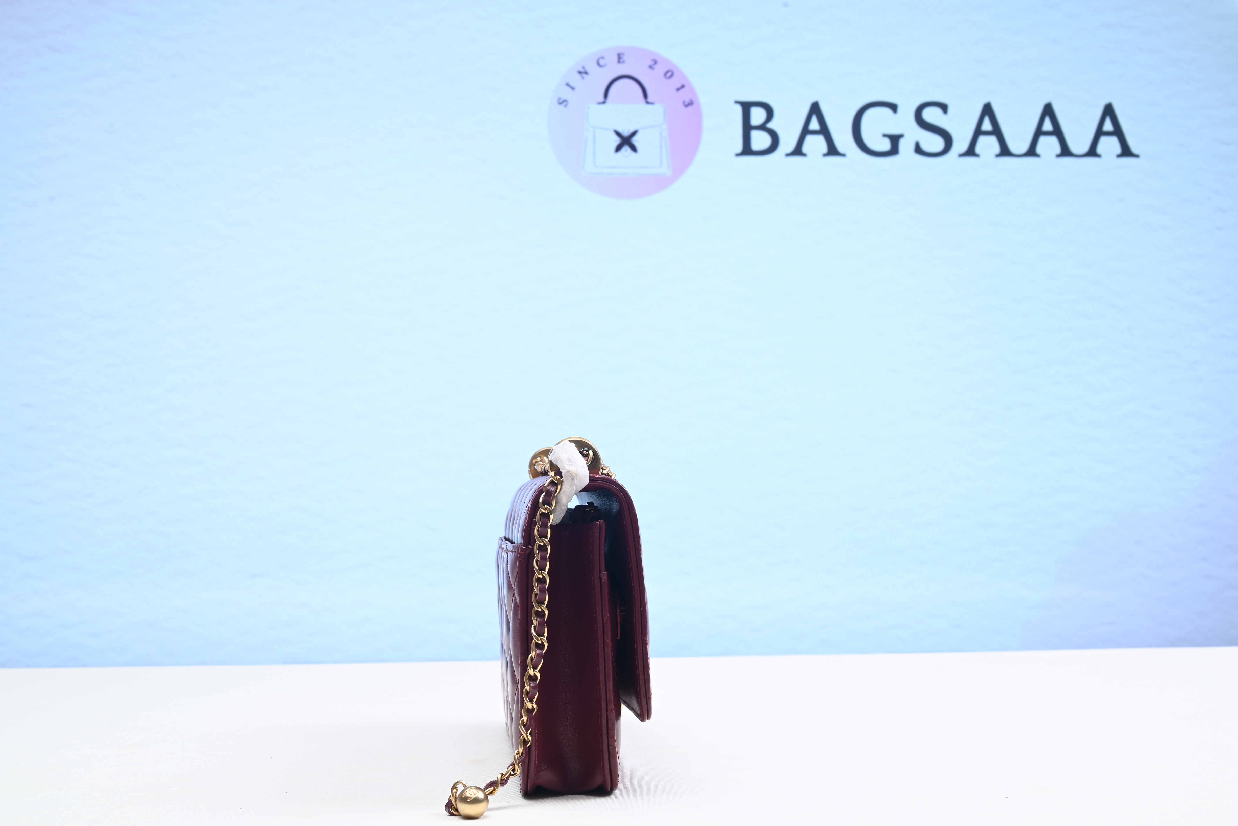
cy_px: 413
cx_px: 619
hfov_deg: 47.4
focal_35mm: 41
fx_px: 1410
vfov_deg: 32.7
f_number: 16
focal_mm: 41
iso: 100
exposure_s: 1/2
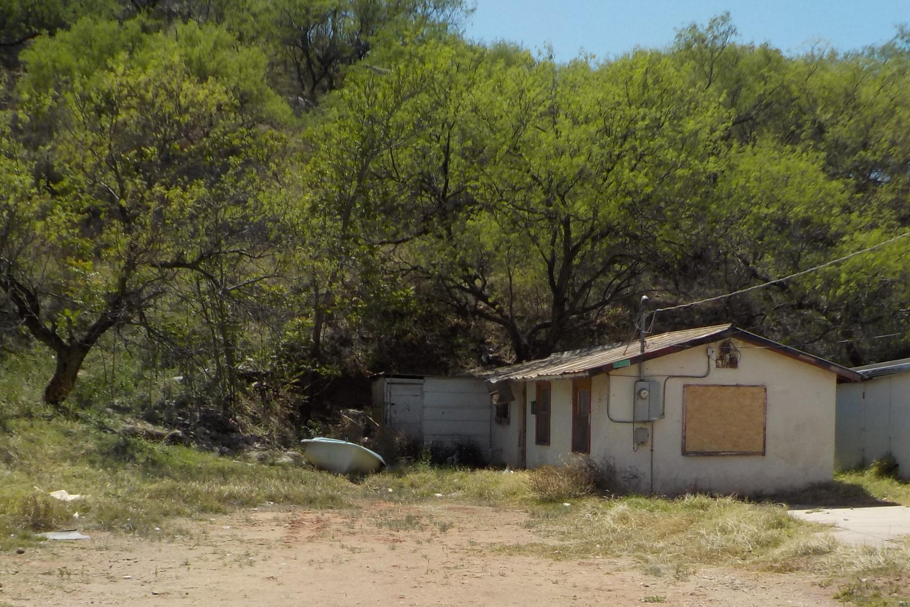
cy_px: 521
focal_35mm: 48
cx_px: 503
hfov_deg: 41.1
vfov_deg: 27.3
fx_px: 1213
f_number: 3.3
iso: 125
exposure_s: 1/1250
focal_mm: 4.1
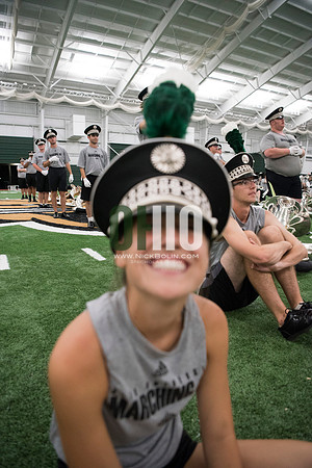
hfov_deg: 53.1
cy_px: 234
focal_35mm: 24
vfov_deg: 73.7
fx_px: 312
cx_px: 156
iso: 3200
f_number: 3.2
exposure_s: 1/320
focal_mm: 24
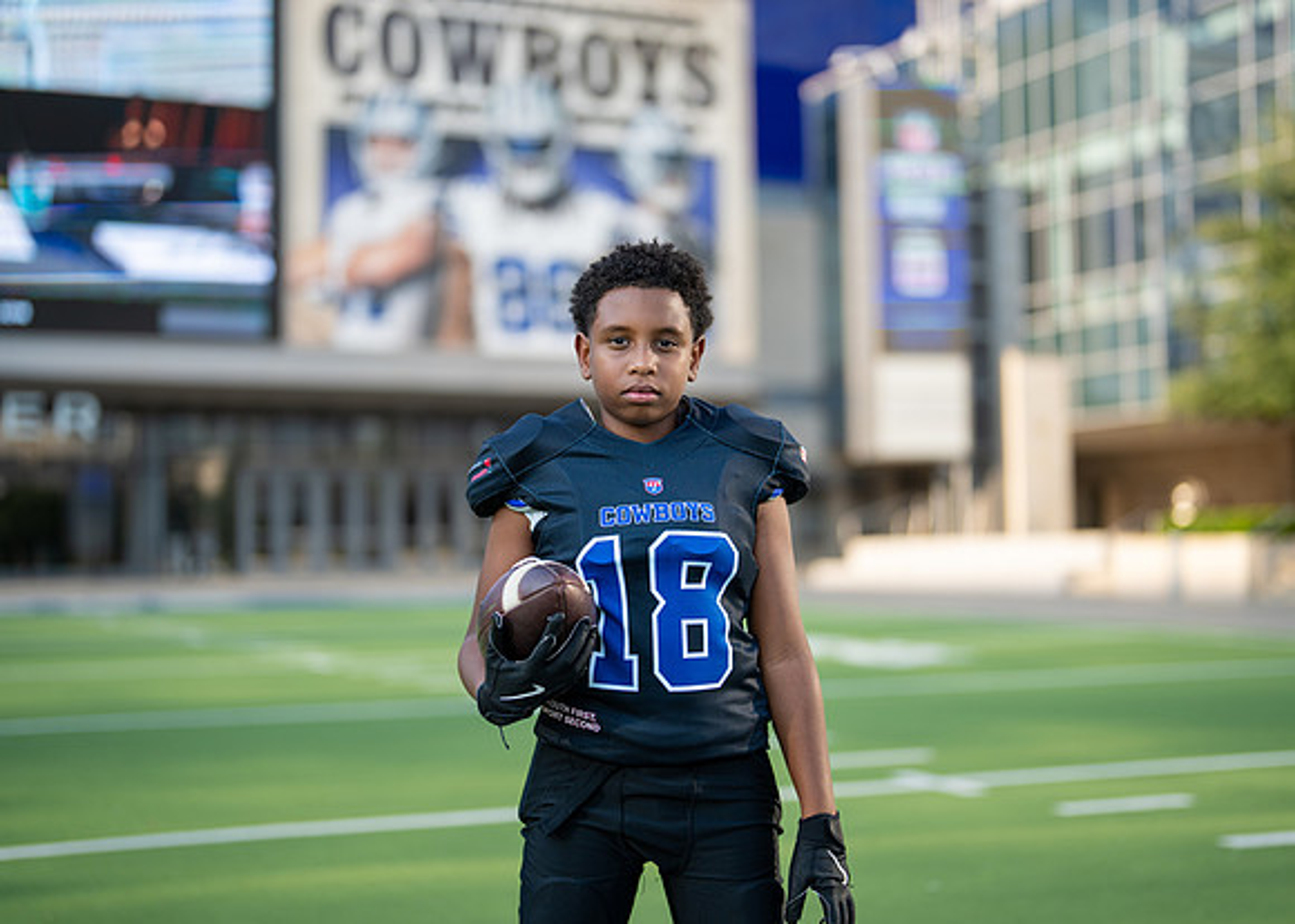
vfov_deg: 25.2
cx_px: 665
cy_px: 437
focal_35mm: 56
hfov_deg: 34.8
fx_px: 2069
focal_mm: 50
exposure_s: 1/3200
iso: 100
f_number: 1.2
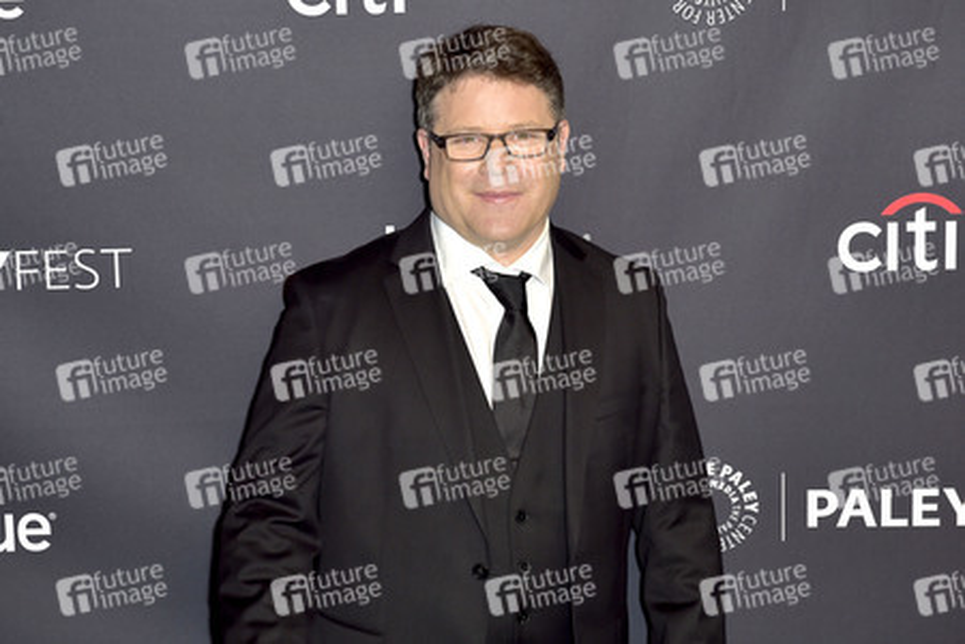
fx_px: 1876
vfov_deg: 19.5
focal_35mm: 70
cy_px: 322
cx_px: 482
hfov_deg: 28.8
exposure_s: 1/250
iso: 250
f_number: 6.3
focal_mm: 70
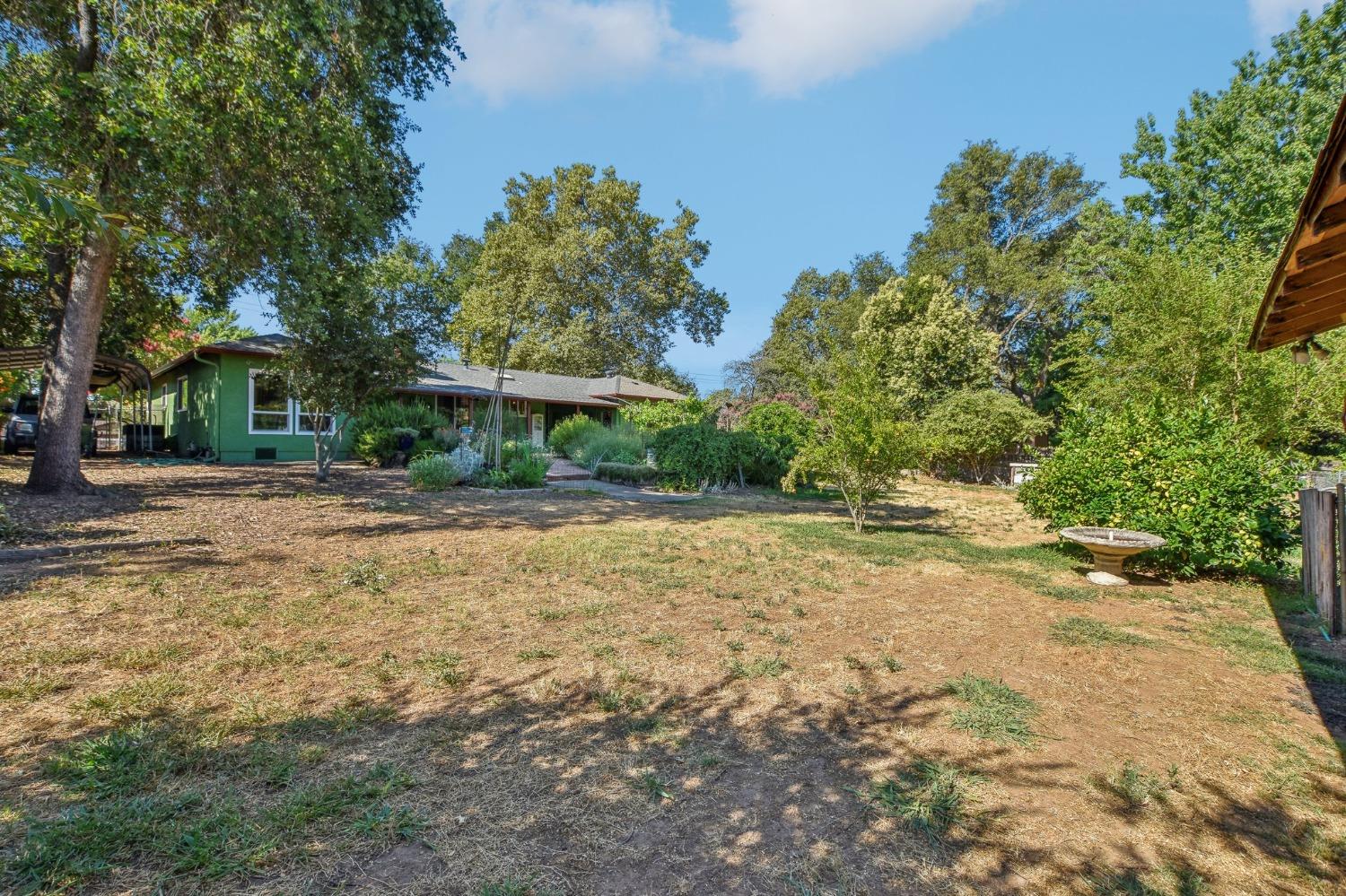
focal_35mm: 15
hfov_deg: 100.4
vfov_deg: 77.3
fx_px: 561
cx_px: 673
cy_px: 448
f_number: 8
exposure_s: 1/160
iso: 100
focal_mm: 10
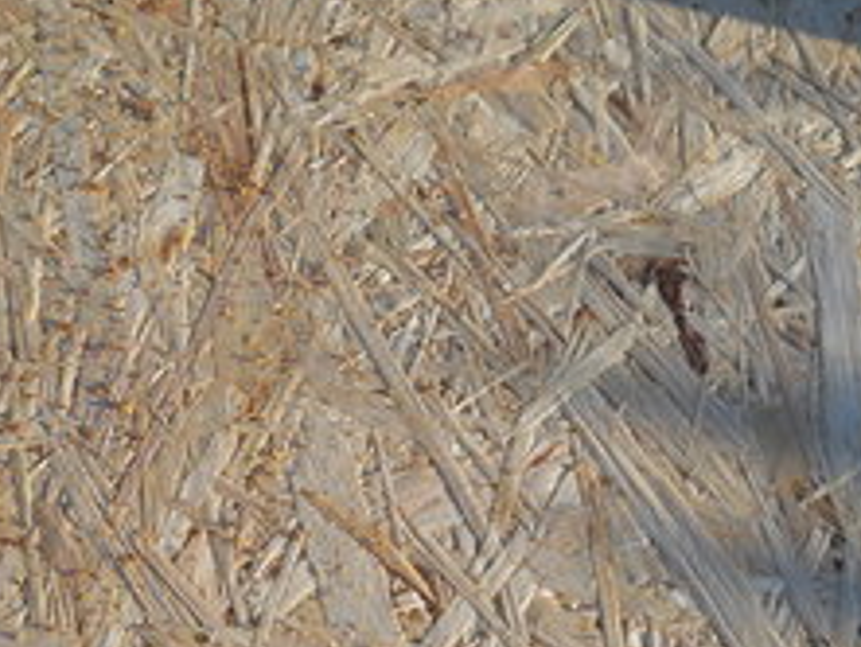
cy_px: 458
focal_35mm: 65
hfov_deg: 29.4
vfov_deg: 22.5
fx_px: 1618
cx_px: 230
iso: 80
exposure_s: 1/200
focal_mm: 6.72
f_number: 5.5
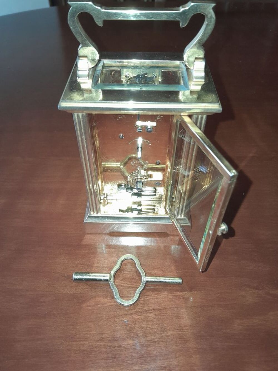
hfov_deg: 53.1
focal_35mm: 26
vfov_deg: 67.3
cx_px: 139
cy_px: 186
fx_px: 278
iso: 125
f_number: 1.8
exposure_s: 1/30
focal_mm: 3.98
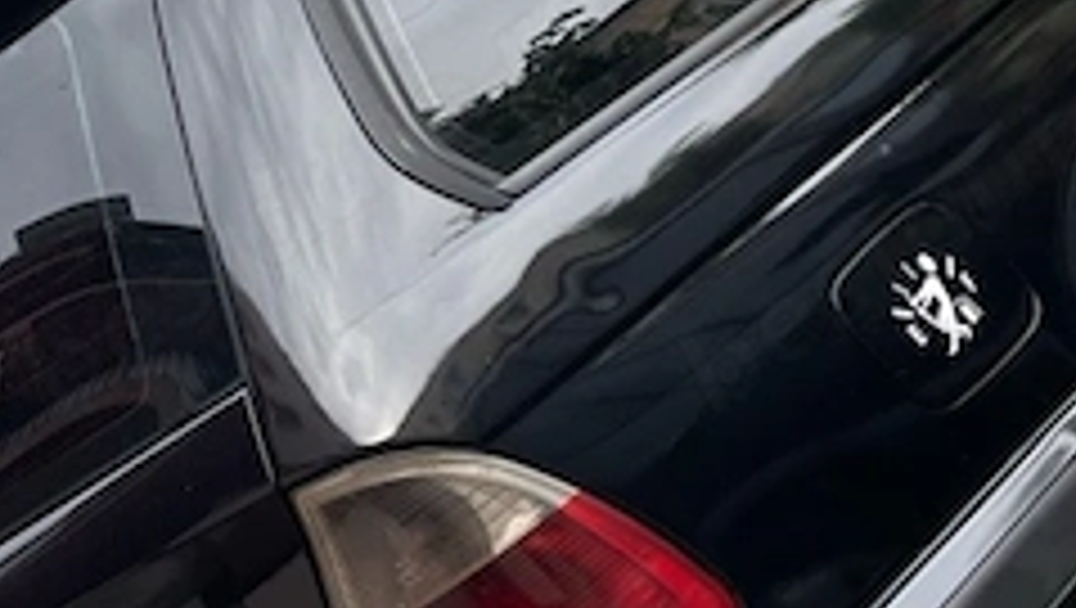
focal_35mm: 91
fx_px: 2599
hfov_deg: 23.4
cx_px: 536
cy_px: 311
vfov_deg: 13.3
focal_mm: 5.1
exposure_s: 1/717
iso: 32
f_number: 1.6
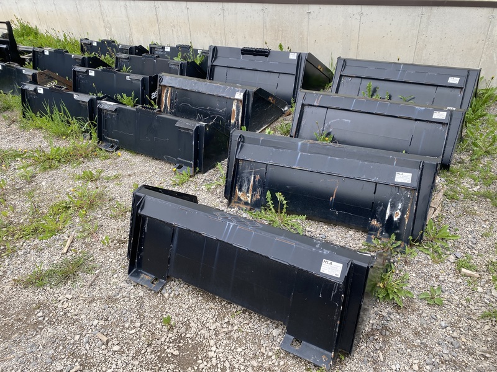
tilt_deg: -30.7
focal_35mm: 26
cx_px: 248
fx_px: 373
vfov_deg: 53.1
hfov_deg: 67.3
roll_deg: +3.6
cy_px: 186
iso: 32
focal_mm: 4.25
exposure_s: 1/122
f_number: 1.8
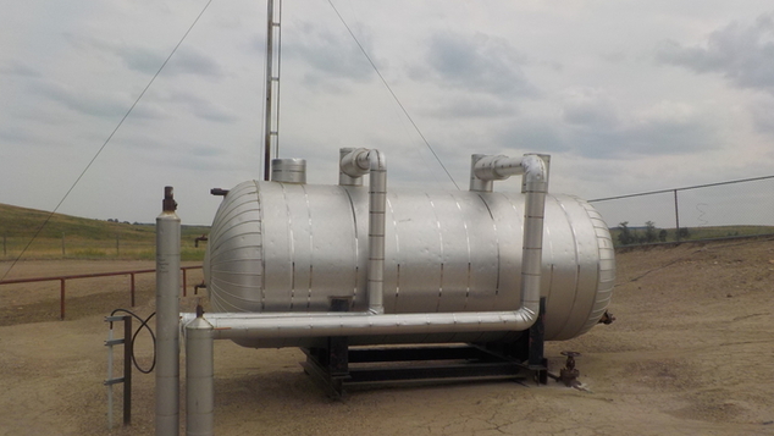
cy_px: 269
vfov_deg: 35.5
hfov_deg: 59.5
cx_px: 385
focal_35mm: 33
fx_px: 677
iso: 125
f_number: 6.6
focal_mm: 4.1
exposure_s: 1/640
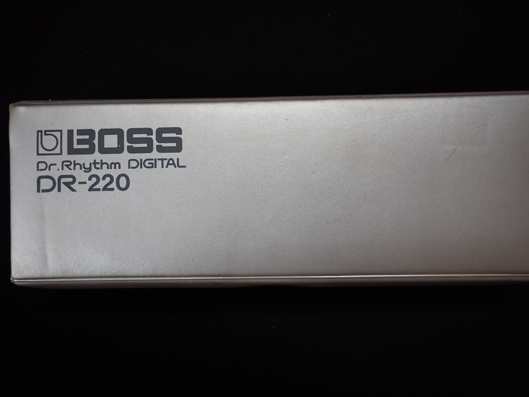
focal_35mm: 25
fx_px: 382
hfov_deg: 69.4
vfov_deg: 54.9
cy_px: 198
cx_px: 264
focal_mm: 4.5
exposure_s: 1/50
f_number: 2
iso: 200
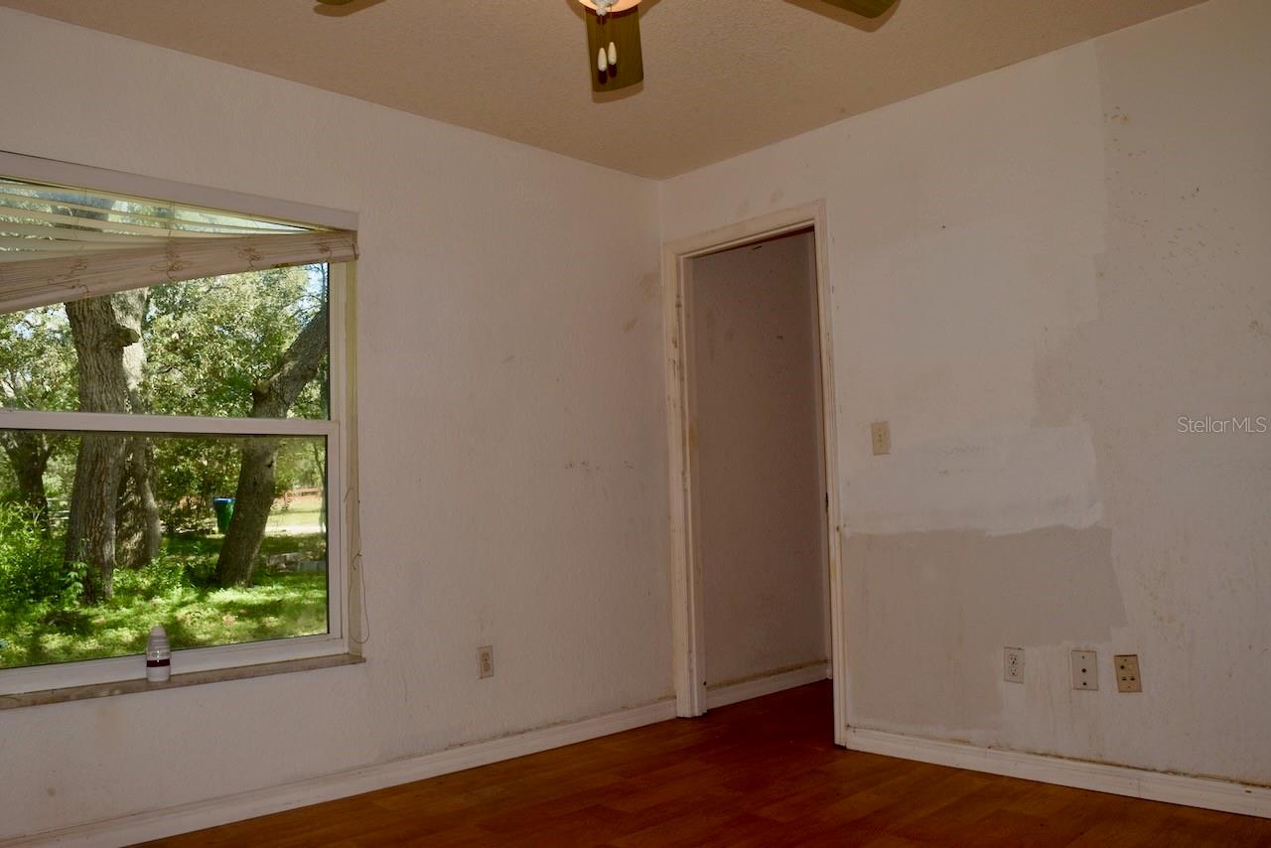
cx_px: 636
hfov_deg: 67.4
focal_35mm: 27
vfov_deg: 48.0
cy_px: 424
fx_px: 953
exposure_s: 1/60
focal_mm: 18
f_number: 10
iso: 400
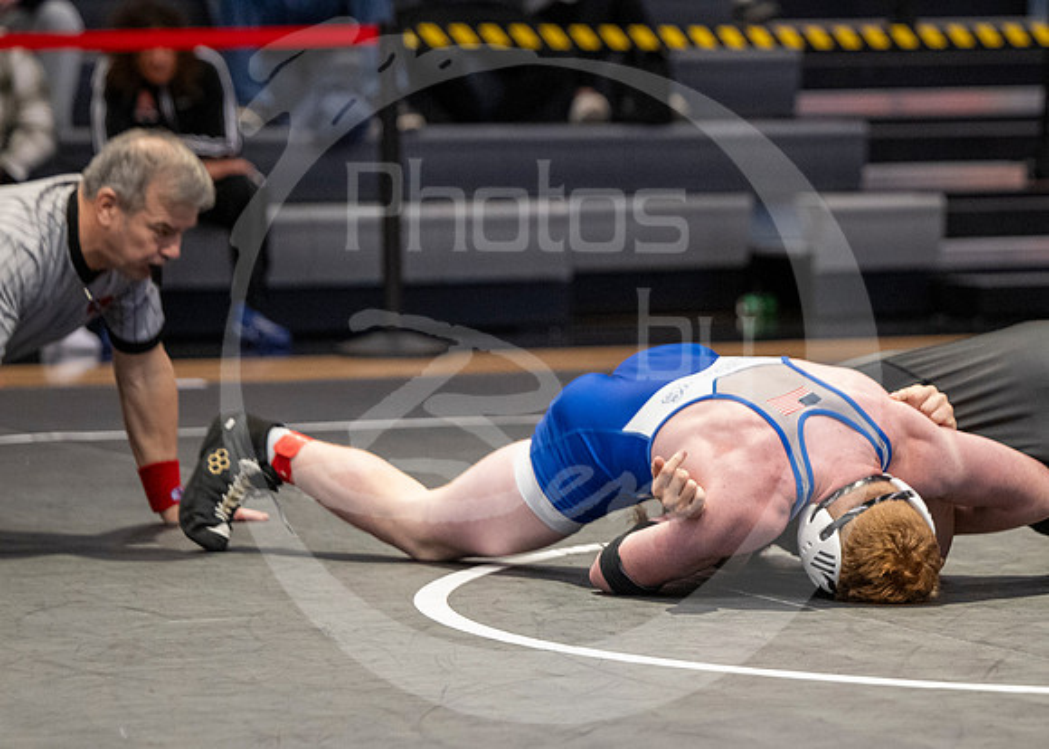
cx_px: 696
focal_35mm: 178
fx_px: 5305
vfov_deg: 8.1
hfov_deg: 11.3
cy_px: 630
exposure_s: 1/1000
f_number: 2.8
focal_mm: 101
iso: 3200
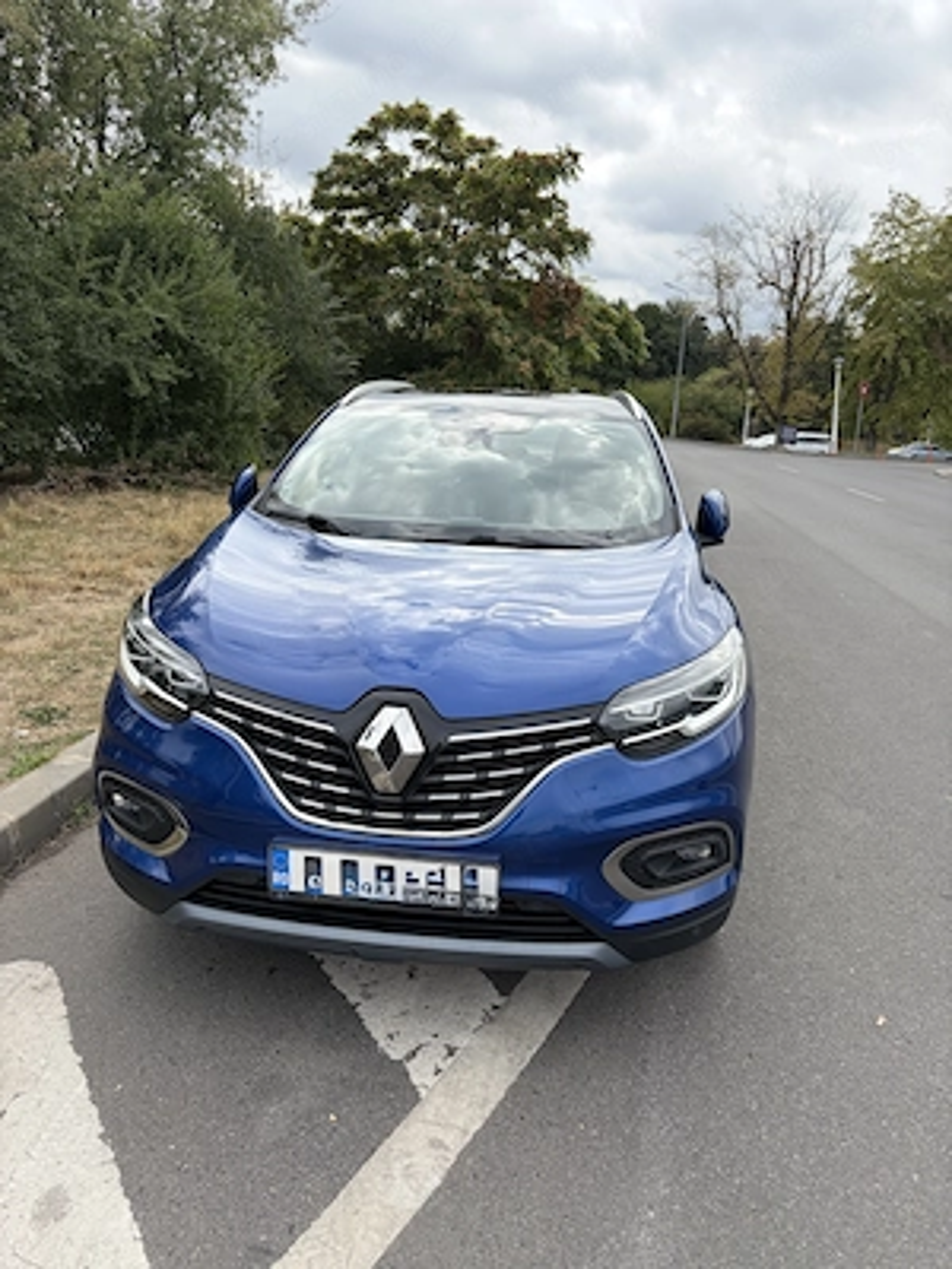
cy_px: 634
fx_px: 953
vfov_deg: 67.3
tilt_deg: -12.9
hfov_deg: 53.1
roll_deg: -2.3
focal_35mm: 26
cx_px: 476
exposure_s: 1/2538
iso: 50
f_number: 1.6
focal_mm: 5.96
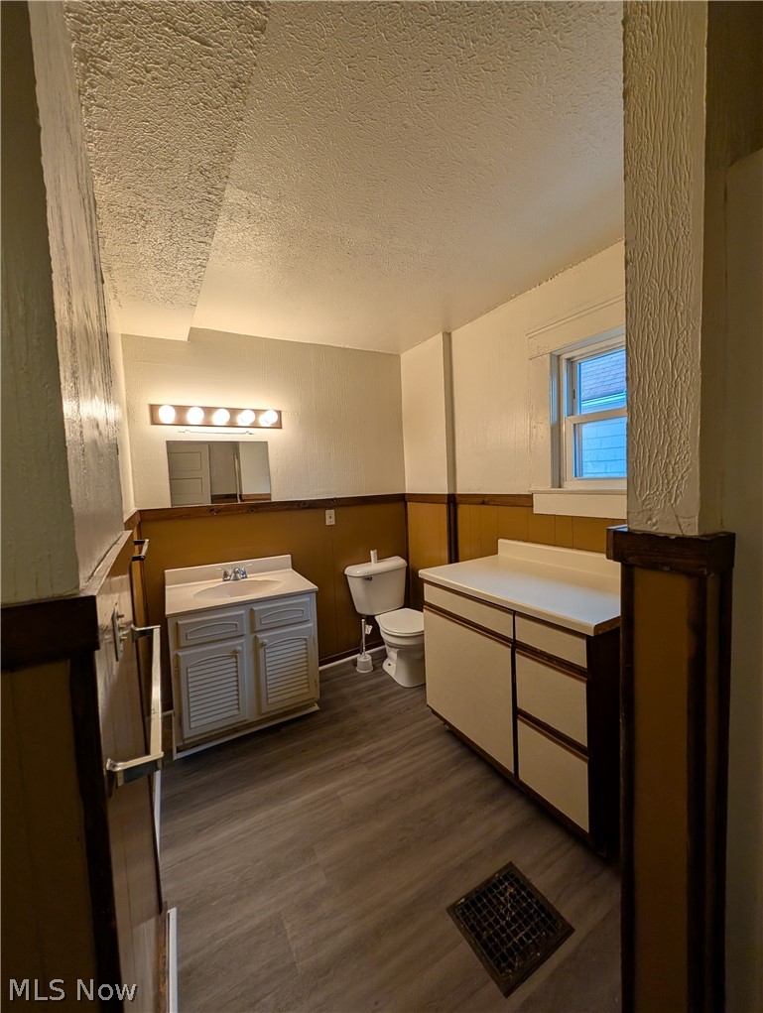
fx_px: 352
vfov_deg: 110.4
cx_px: 382
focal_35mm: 12
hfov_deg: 94.7
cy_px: 506
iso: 86
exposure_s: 1/120
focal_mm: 2.02
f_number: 1.7
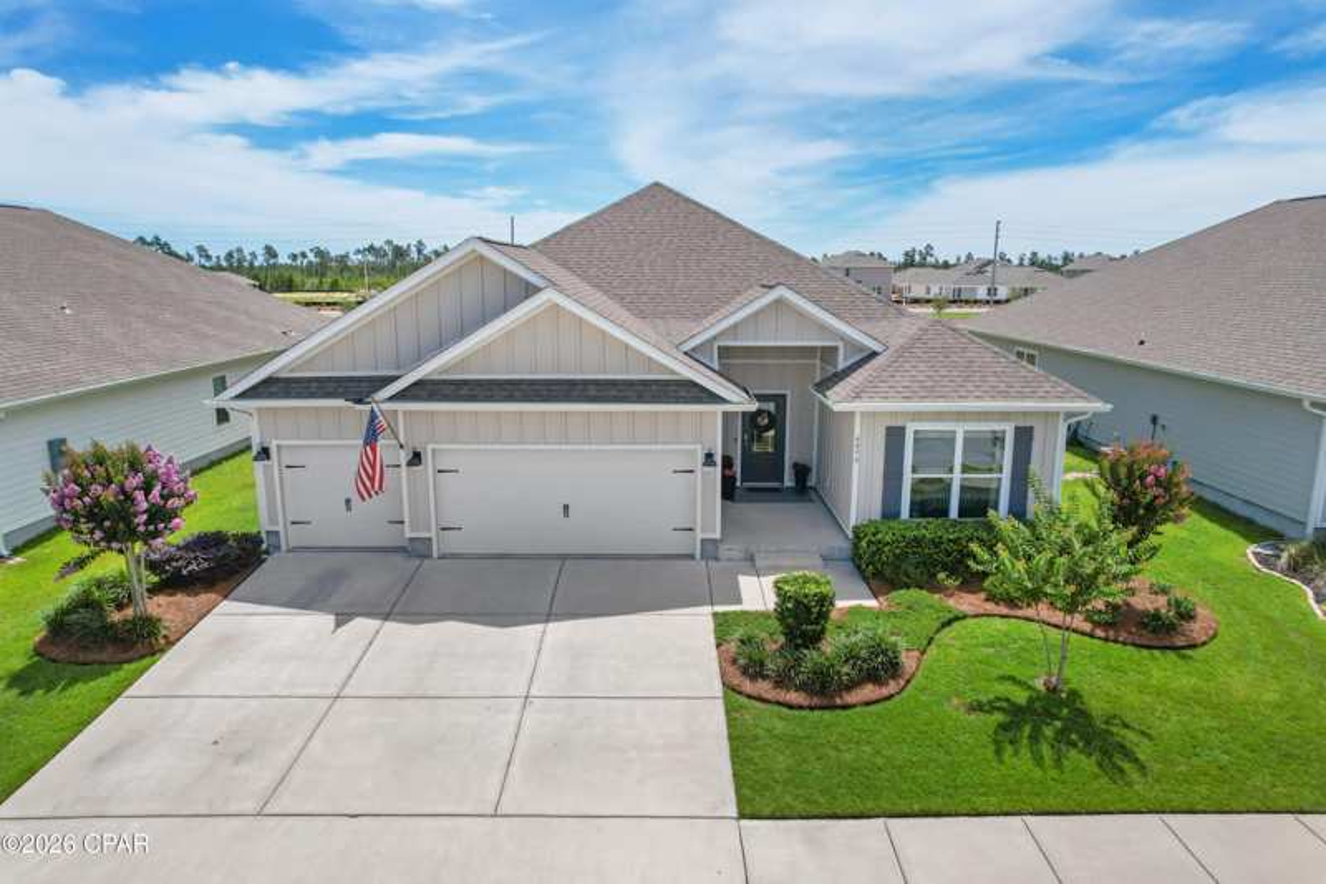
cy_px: 442
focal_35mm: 22
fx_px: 810
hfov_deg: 78.6
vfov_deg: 57.2
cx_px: 663
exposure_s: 1/2000
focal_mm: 8.38
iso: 100
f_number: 2.8
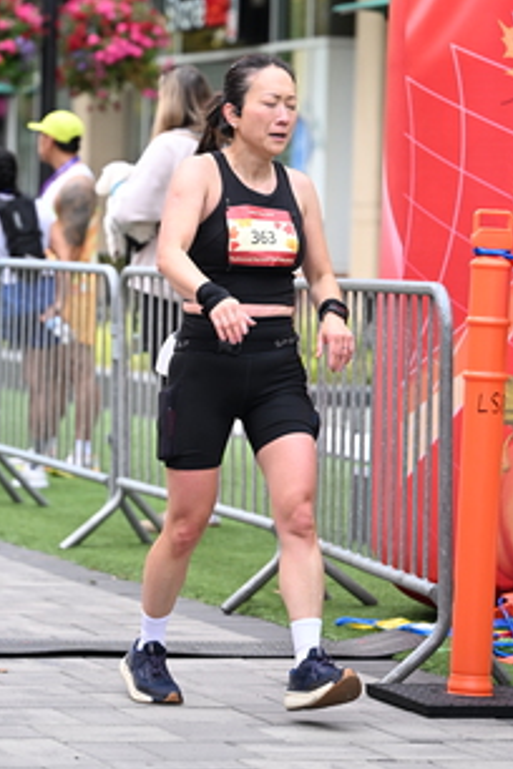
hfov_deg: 8.1
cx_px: 245
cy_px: 214
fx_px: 3612
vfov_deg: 12.1
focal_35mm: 169
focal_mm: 94
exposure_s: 1/2000
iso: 640
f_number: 2.8
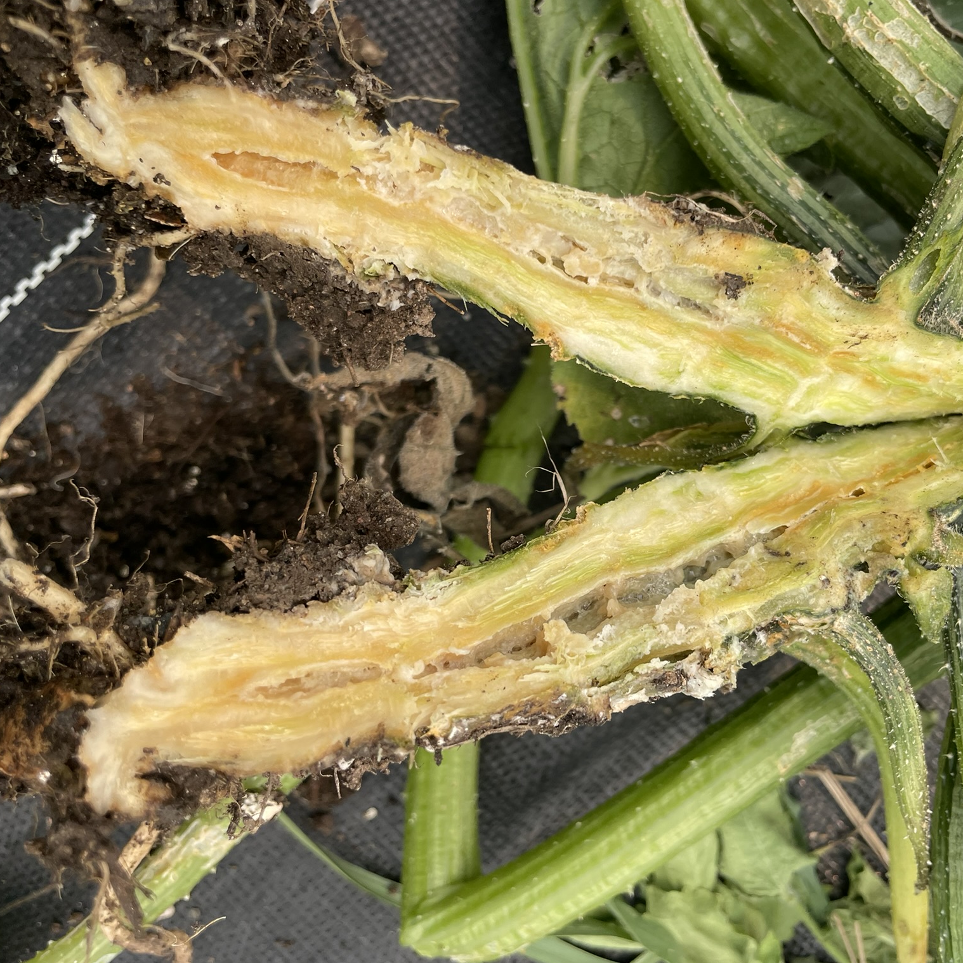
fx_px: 976
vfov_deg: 52.5
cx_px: 612
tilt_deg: -84.1
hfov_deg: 51.9
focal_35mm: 31
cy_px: 483
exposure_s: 1/1553
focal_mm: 4.2
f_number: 1.6
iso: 32
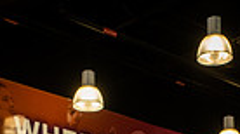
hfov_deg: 15.7
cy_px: 378
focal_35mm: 137
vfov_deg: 7.8
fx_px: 870
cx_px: 122
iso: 800
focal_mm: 40
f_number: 7.1
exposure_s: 1/250
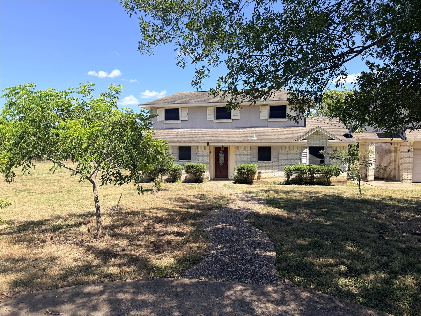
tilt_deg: -2.0
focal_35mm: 24
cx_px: 210
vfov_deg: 56.8
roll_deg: +0.0
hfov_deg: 71.6
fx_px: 292
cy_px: 158
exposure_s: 1/2703
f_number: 1.78
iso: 80
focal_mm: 6.76
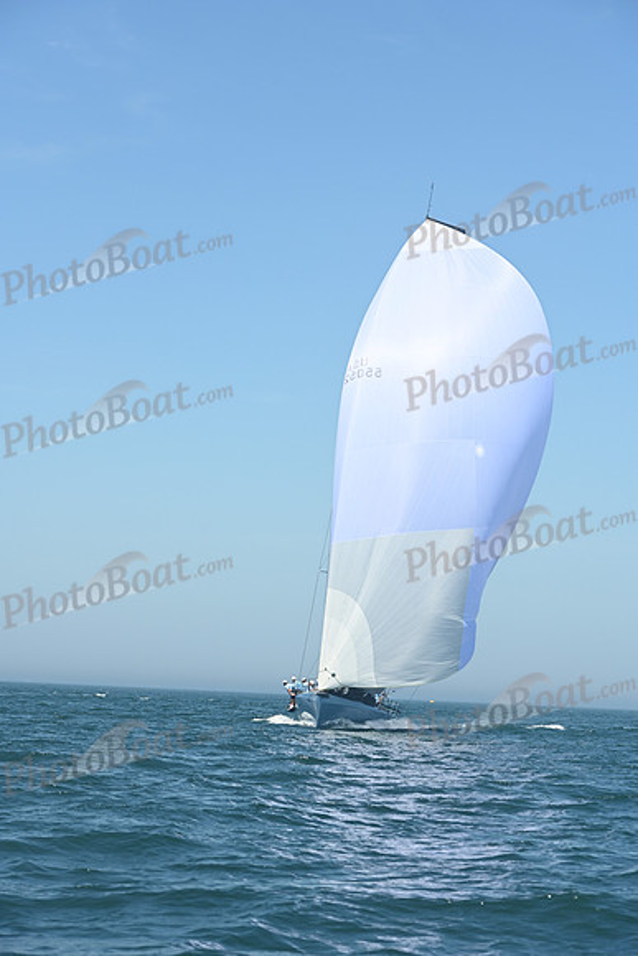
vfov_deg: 20.4
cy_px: 478
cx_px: 319
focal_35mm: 100
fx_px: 2657
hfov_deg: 13.7
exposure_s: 1/1250
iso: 320
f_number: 6.3
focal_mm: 100
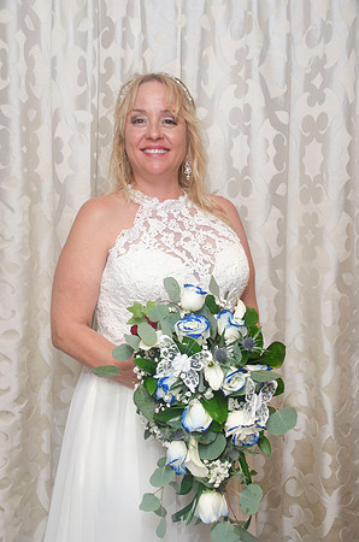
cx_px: 180
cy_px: 271
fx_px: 721
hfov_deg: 27.9
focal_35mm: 48
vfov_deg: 41.2
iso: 400
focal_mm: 32
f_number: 5.6
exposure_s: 1/30
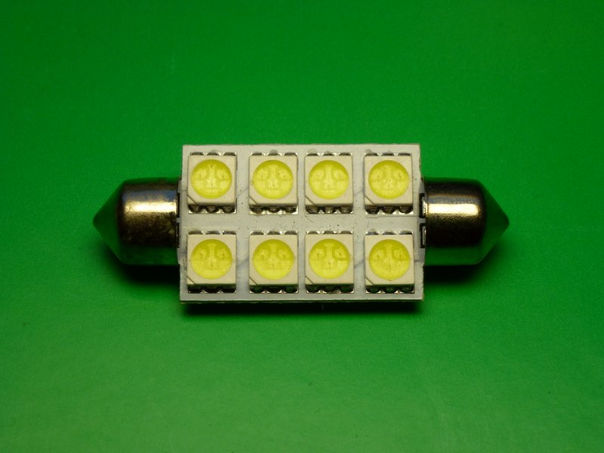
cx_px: 302
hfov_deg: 22.3
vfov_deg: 16.8
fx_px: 1535
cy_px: 226
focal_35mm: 88
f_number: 4.8
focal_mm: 14.8
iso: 100
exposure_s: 1/200
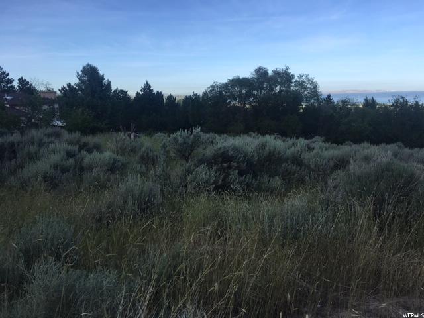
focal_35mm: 29
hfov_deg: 61.7
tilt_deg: -9.9
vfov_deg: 48.2
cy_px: 159
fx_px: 355
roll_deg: +0.3
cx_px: 212
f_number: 2.2
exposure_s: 1/927
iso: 25
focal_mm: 4.15
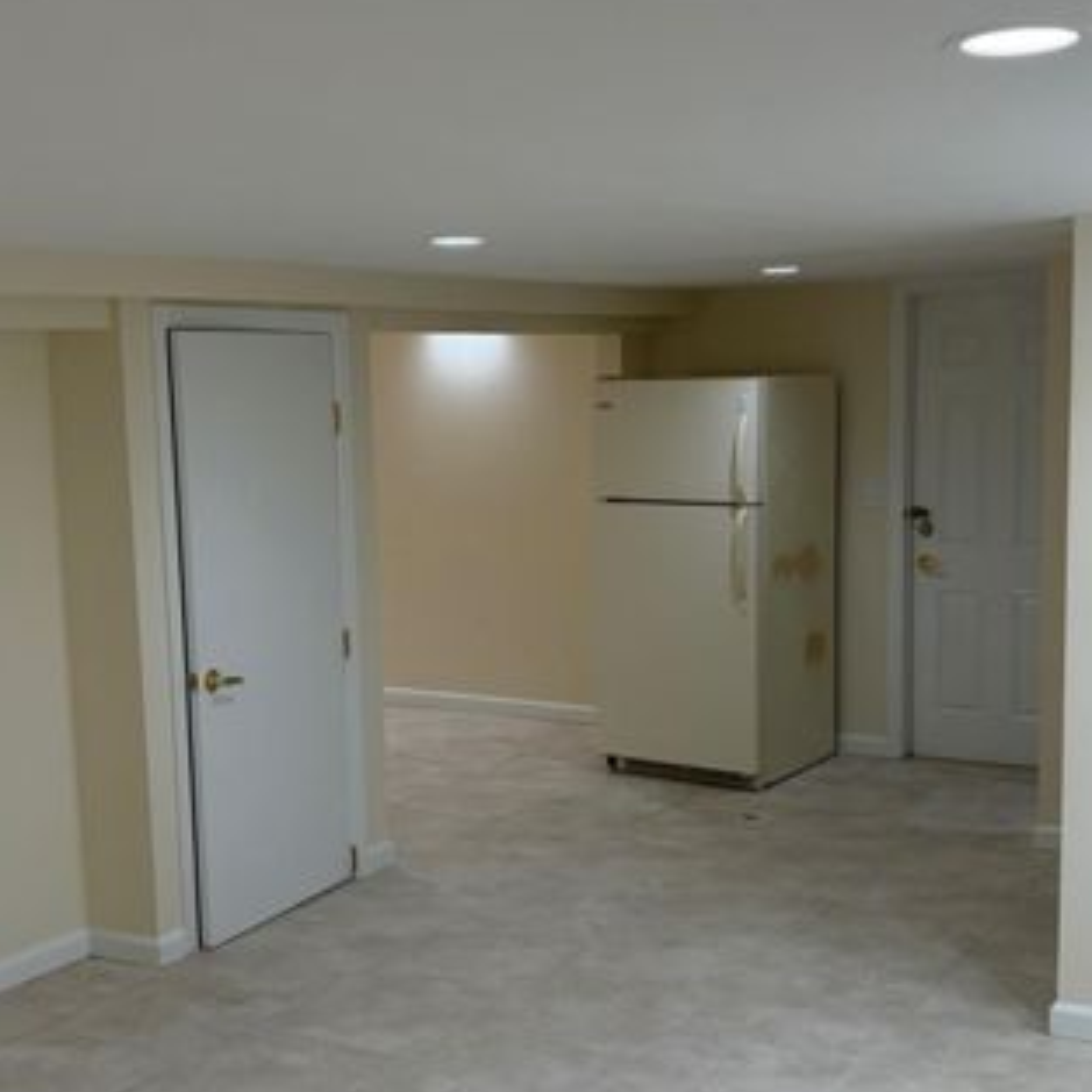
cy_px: 645
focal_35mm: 47
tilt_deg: -8.3
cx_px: 551
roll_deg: +1.7
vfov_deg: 36.0
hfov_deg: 36.1
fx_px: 1677
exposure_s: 1/120
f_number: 1.6
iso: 100
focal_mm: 5.96
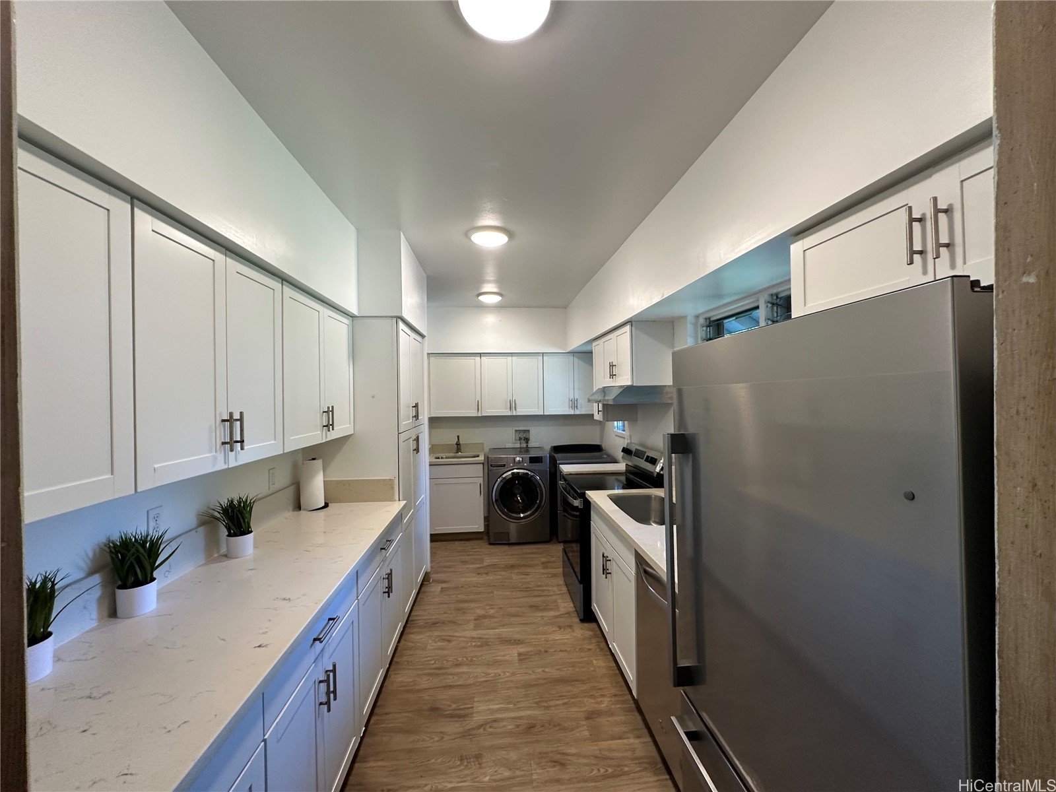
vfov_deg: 85.7
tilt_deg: +1.4
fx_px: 427
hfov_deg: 102.1
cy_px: 396
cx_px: 528
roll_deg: +1.1
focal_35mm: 14
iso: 160
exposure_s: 1/60
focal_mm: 2.22
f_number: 2.2
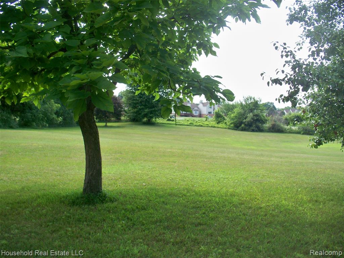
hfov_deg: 52.6
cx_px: 172
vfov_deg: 40.7
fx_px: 348
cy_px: 129
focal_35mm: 35
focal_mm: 7.54
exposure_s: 1/500
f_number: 2.8
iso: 80
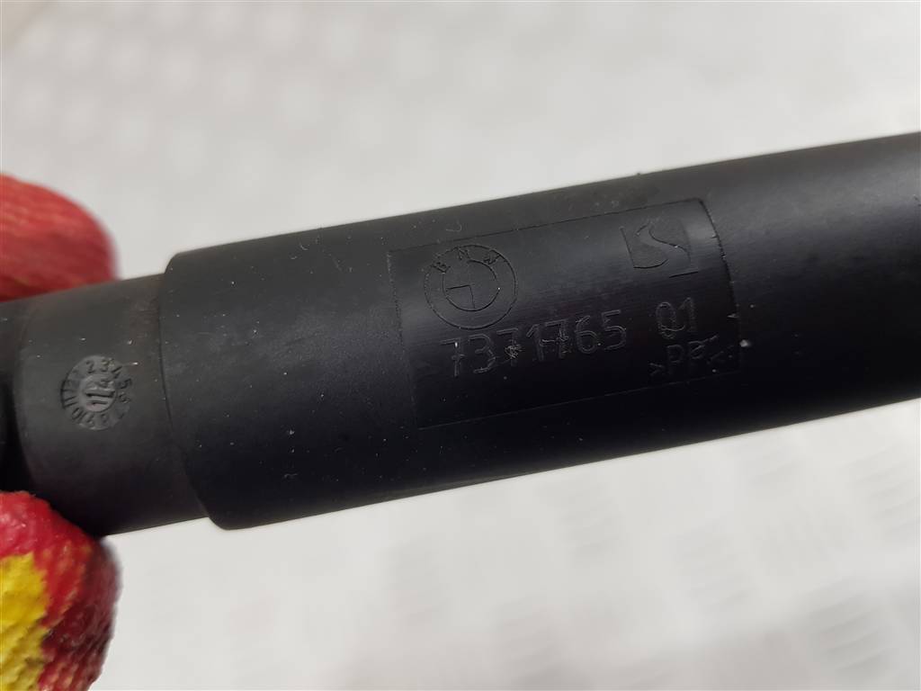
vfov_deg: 53.1
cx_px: 460
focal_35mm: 26
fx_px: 692
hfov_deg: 67.3
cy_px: 346
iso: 100
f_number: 1.7
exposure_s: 1/100
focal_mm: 4.2
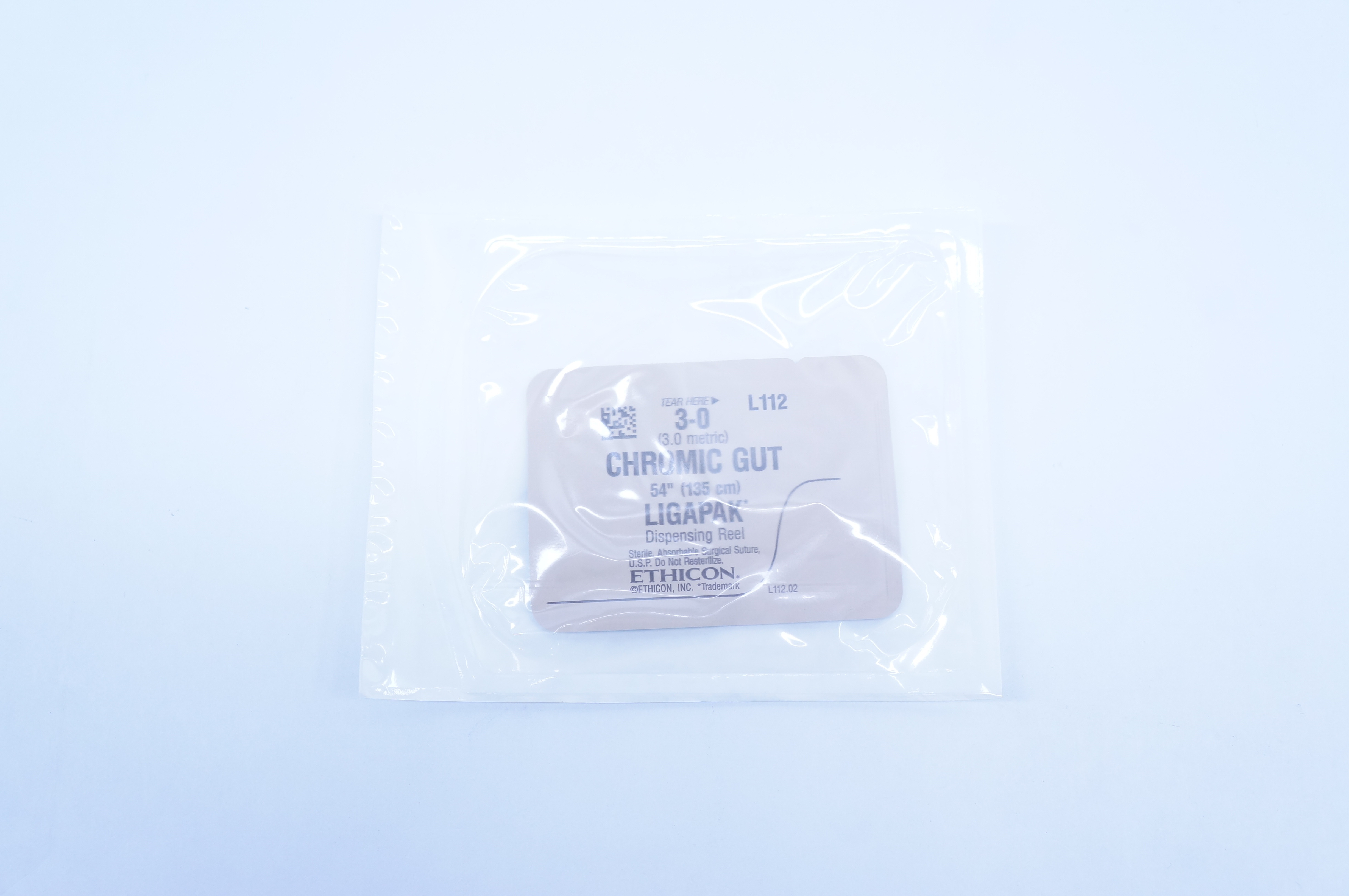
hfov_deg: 53.2
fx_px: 1348
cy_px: 448
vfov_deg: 36.8
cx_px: 674
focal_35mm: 36
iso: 800
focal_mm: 24
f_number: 5.6
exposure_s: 1/160
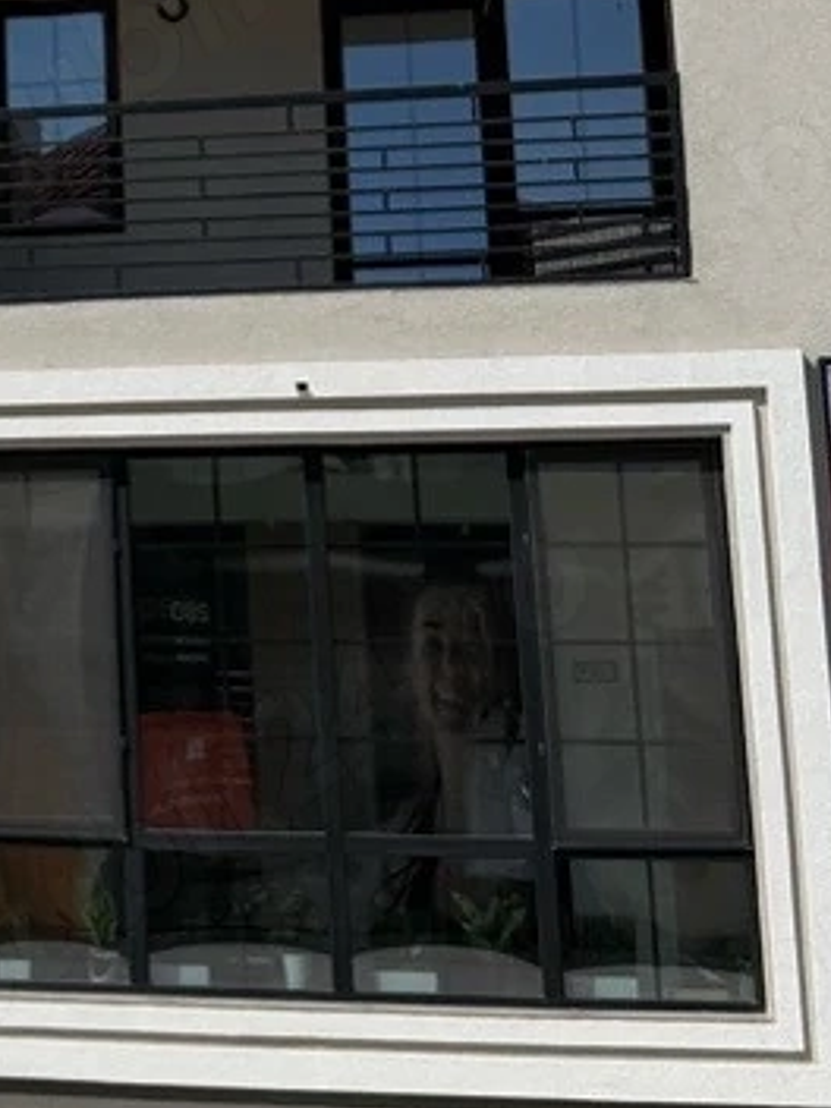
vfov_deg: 21.0
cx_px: -356
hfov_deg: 15.2
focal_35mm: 91
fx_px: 2913
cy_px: 94
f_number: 1.78
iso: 80
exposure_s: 1/8130
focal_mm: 6.76
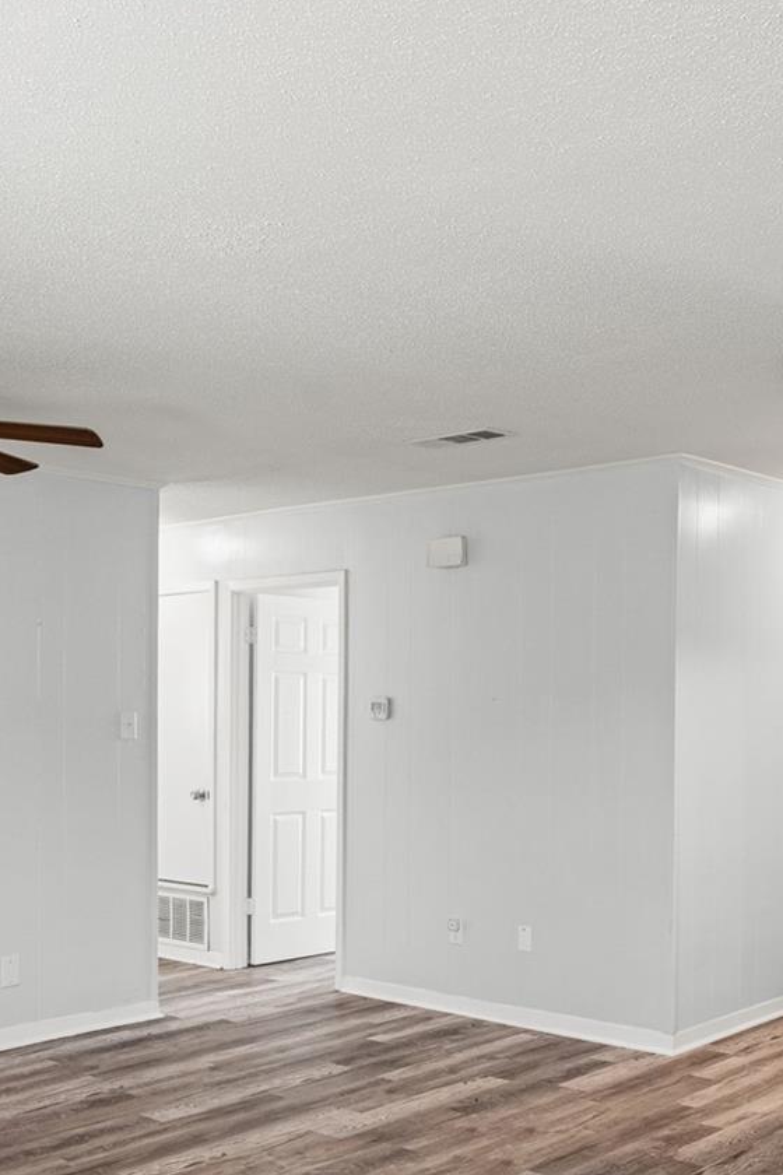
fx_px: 1272
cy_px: 720
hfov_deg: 34.1
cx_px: 470
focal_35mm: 39
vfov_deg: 49.2
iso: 800
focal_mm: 16
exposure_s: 1/40
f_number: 8
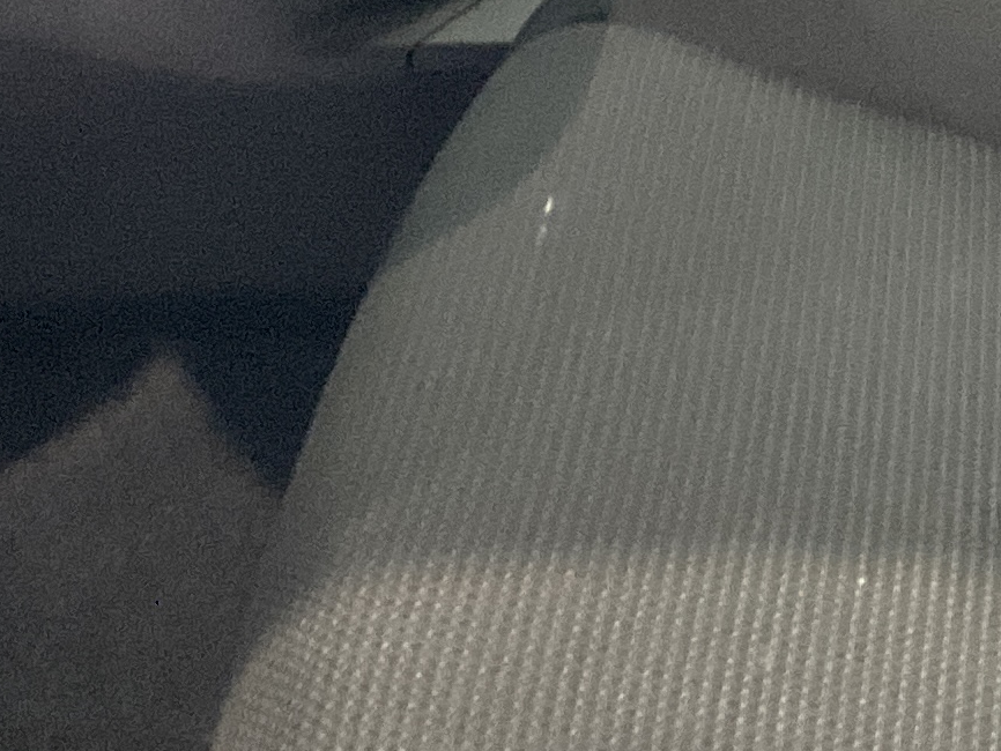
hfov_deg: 14.2
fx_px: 3905
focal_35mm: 135
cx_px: 1132
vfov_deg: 10.4
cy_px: -522
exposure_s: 1/44
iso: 320
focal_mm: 3
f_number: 1.8
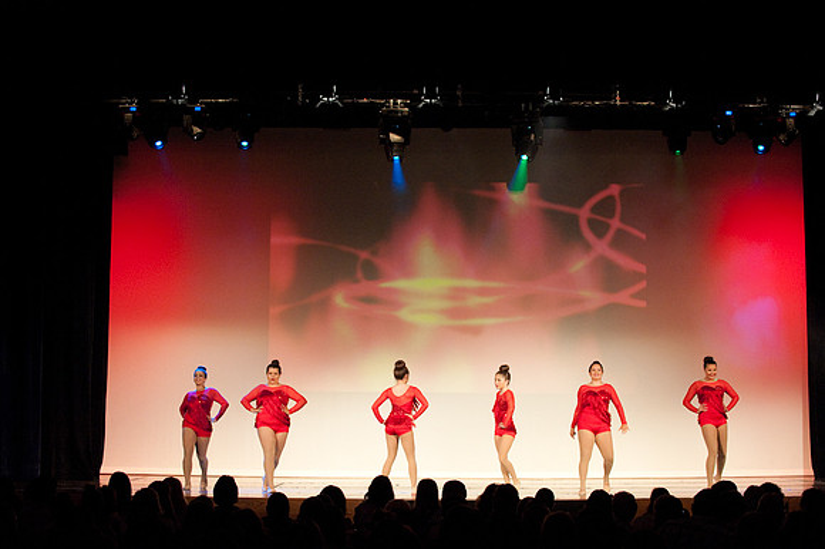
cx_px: 412
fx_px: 1603
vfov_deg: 19.4
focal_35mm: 70
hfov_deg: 28.9
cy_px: 274
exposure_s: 1/200
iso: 3200
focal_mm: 70
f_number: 4
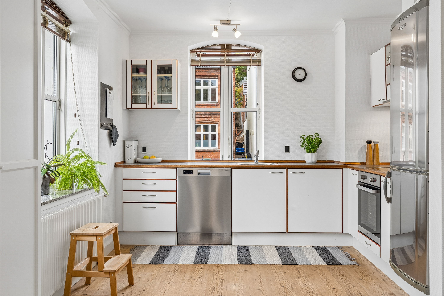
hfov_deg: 59.5
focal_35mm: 32
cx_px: 222
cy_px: 148
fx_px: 388
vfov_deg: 41.7
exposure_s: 1/8
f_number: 8
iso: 200
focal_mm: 31.5
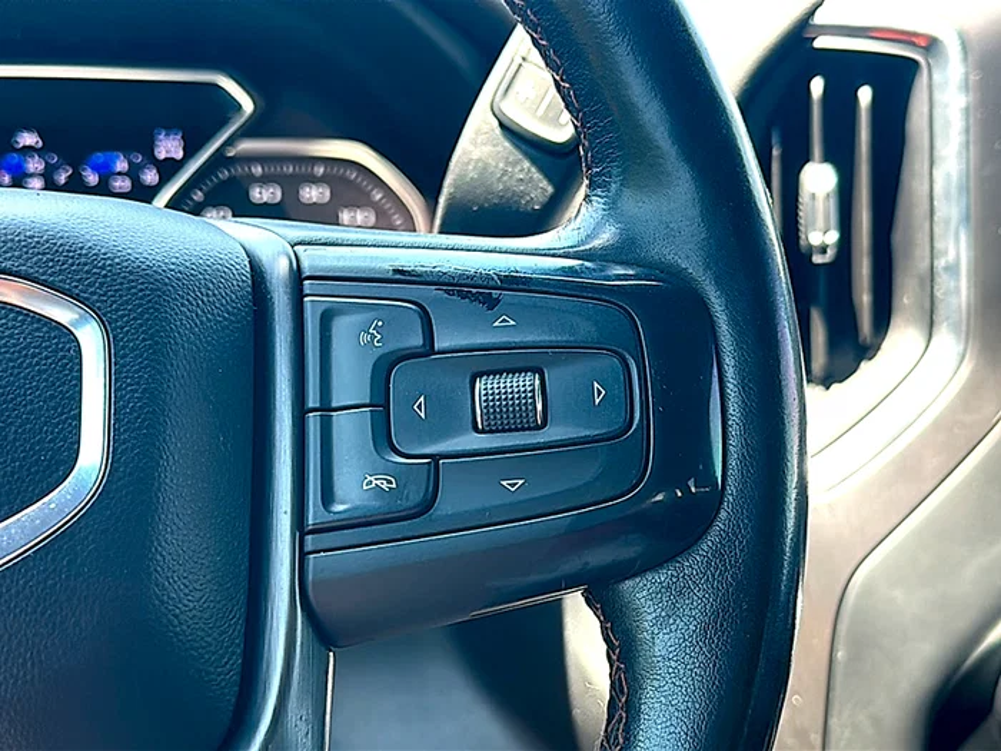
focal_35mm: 40
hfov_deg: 46.8
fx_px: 1157
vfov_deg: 36.0
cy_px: 376
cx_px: 500
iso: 80
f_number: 1.78
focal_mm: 6.86
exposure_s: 1/115
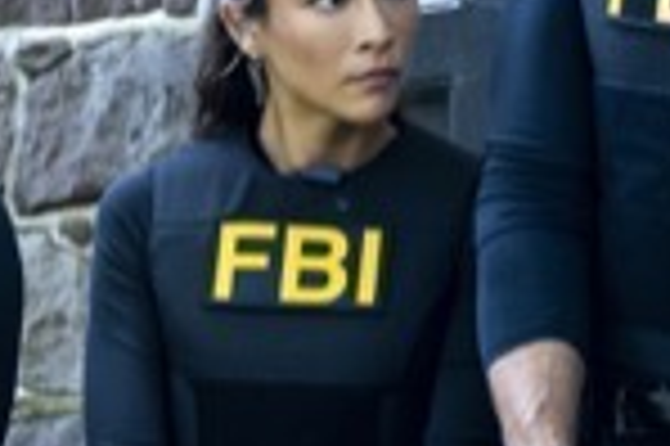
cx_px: 454
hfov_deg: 4.7
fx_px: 8236
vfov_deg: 3.1
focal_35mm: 443
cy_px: 228
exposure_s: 1/100
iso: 1000
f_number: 6.3
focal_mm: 132
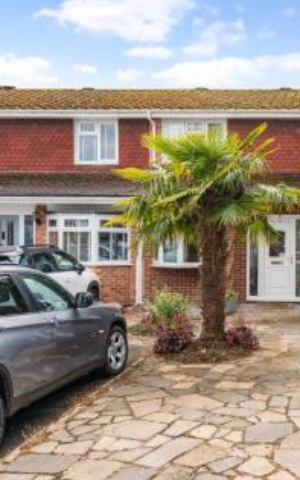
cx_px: 305
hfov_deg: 31.7
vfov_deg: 52.7
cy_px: 240
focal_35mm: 37
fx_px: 484
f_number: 10
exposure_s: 1/160
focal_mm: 24
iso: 320
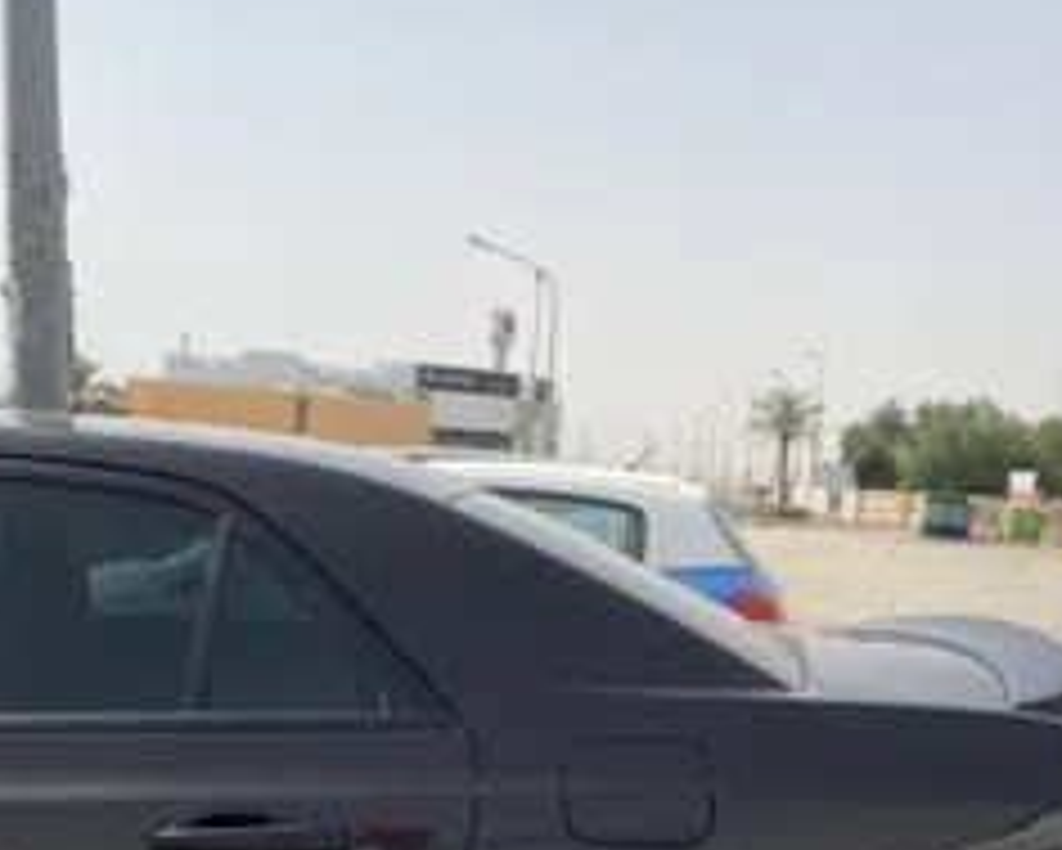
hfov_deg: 42.9
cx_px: 562
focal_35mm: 43
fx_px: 1352
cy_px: 801
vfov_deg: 32.7
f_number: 1.8
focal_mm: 4.25
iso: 32
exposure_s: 1/3731
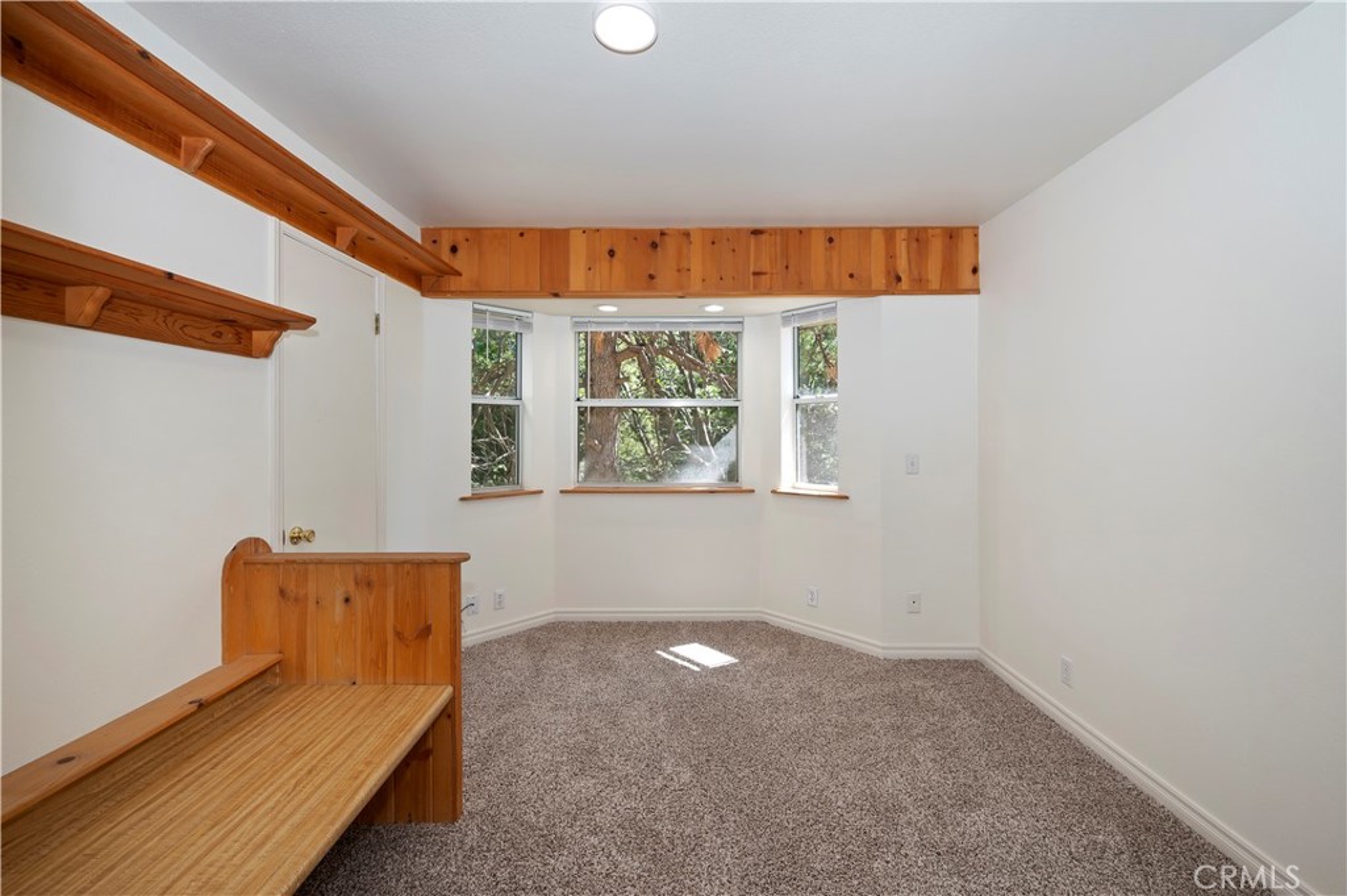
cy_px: 448
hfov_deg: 104.3
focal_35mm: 14
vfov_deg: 81.1
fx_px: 523
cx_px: 674
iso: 220
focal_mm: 14
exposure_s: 1/20
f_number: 8
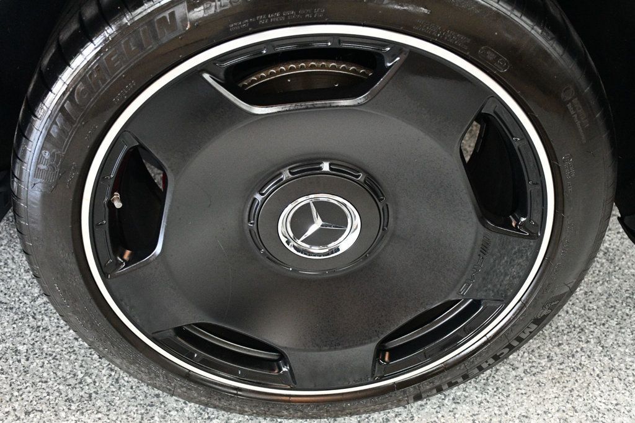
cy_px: 212
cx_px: 318
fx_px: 899
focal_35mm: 51
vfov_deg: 26.5
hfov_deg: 38.9
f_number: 4.2
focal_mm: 34
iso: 3600
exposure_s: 1/60
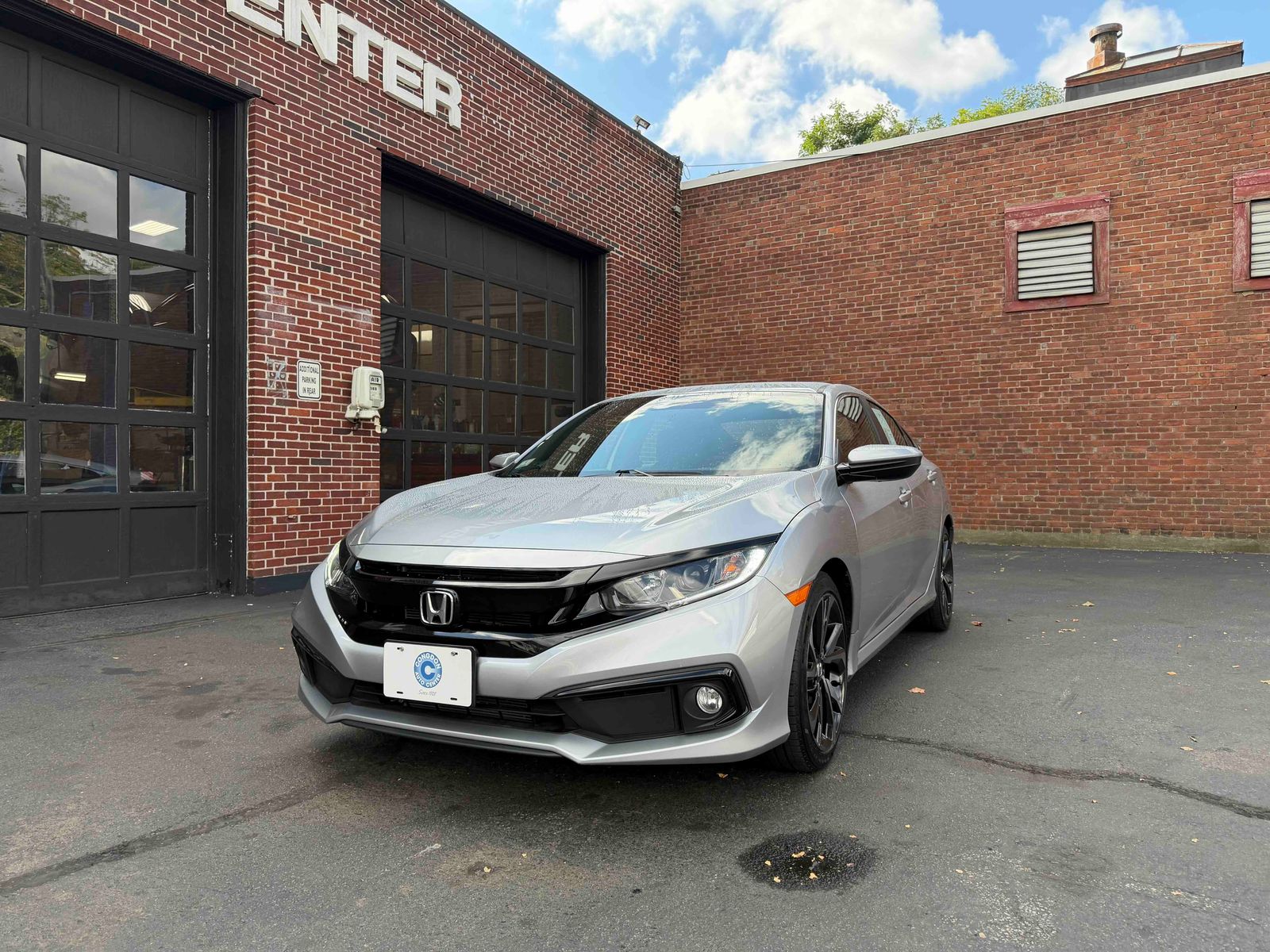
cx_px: 635
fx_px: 881
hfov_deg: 71.6
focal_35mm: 24
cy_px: 476
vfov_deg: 56.8
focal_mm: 6.76
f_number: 1.78
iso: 100
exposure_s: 1/1230
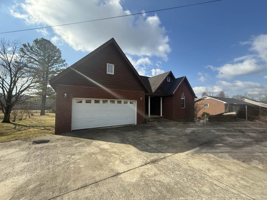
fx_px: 108
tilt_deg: +3.1
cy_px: 100
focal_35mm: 14
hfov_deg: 102.1
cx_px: 134
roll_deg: +0.2
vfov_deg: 85.7
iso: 64
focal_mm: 2.22
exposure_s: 1/1259
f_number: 2.2
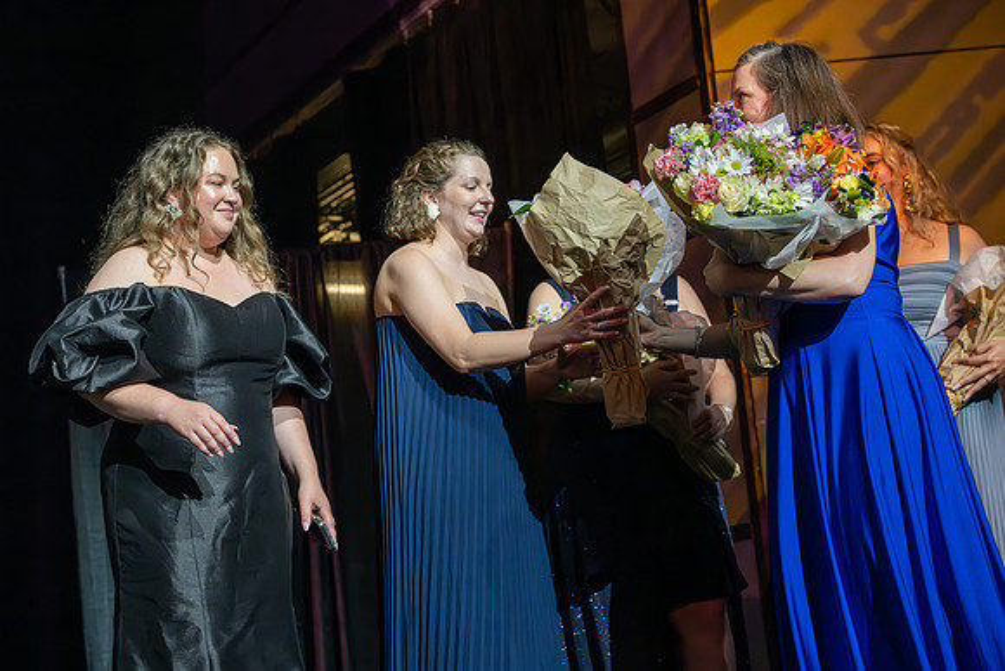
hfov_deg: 33.9
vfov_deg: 23.0
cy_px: 318
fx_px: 1649
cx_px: 465
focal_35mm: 59
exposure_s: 1/400
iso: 7200
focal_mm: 55
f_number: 5
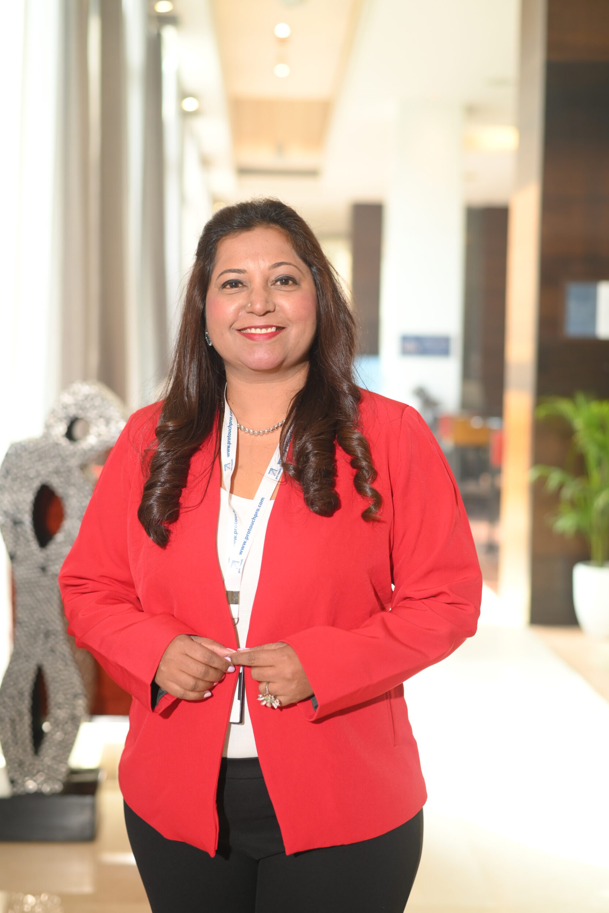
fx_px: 1294
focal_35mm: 51
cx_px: 305
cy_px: 461
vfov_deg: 38.9
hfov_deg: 26.5
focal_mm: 50
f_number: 2.8
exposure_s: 1/160
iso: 640
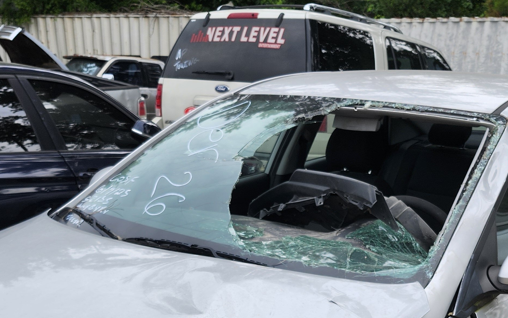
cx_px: 249
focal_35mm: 52
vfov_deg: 22.6
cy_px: 395
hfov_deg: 38.9
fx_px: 720
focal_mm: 5.54
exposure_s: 1/447
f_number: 1.8
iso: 25
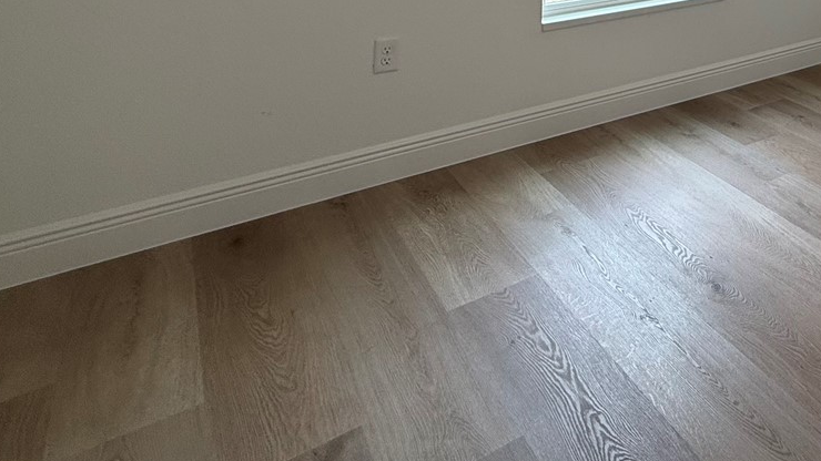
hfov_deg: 47.3
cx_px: 854
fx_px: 718
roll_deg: -0.8
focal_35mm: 33
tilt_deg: -0.1
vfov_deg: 28.5
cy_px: -153
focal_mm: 2.22
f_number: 2.2
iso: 80
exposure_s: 1/120
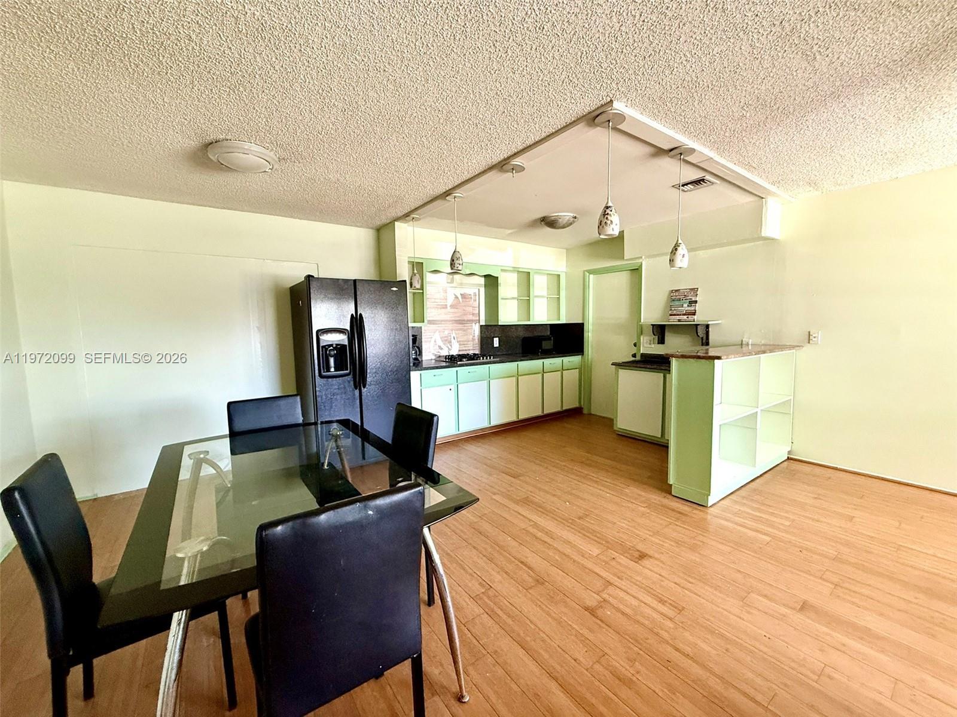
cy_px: 358
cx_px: 478
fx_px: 387
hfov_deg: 102.1
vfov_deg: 85.7
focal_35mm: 14
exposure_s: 1/60
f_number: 2.2
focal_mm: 2.22
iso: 500
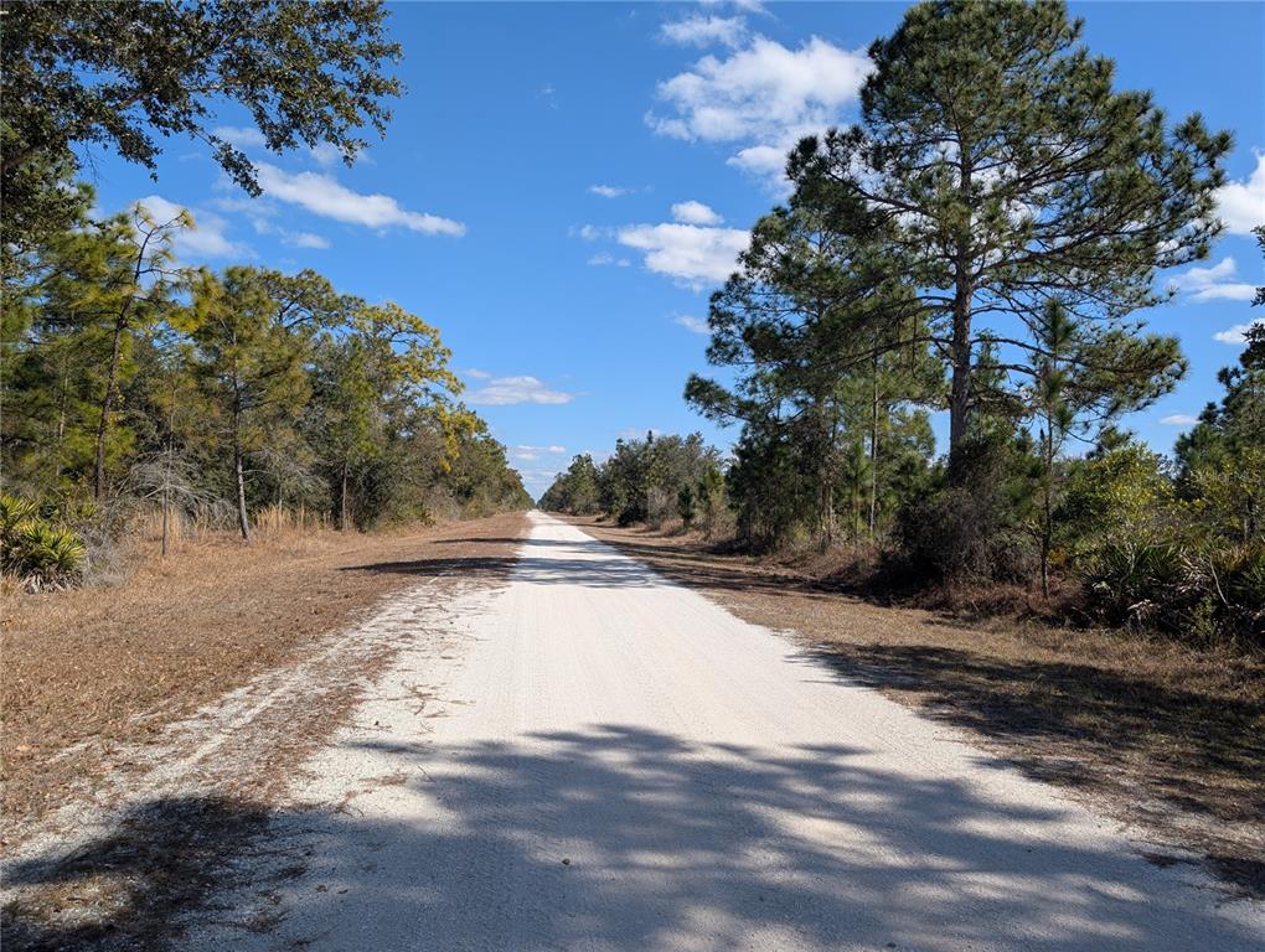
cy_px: 476
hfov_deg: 71.5
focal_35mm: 24
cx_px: 632
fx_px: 878
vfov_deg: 56.9
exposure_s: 1/1280
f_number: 1.68
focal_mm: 6.9
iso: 24
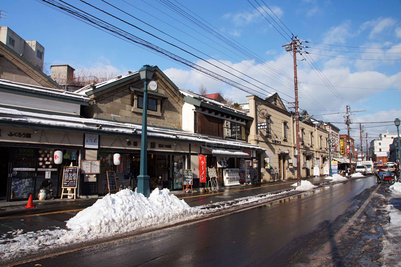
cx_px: 200
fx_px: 267
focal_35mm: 24
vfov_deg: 53.1
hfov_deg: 73.7
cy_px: 134
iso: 100
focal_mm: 16
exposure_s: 1/100
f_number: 8
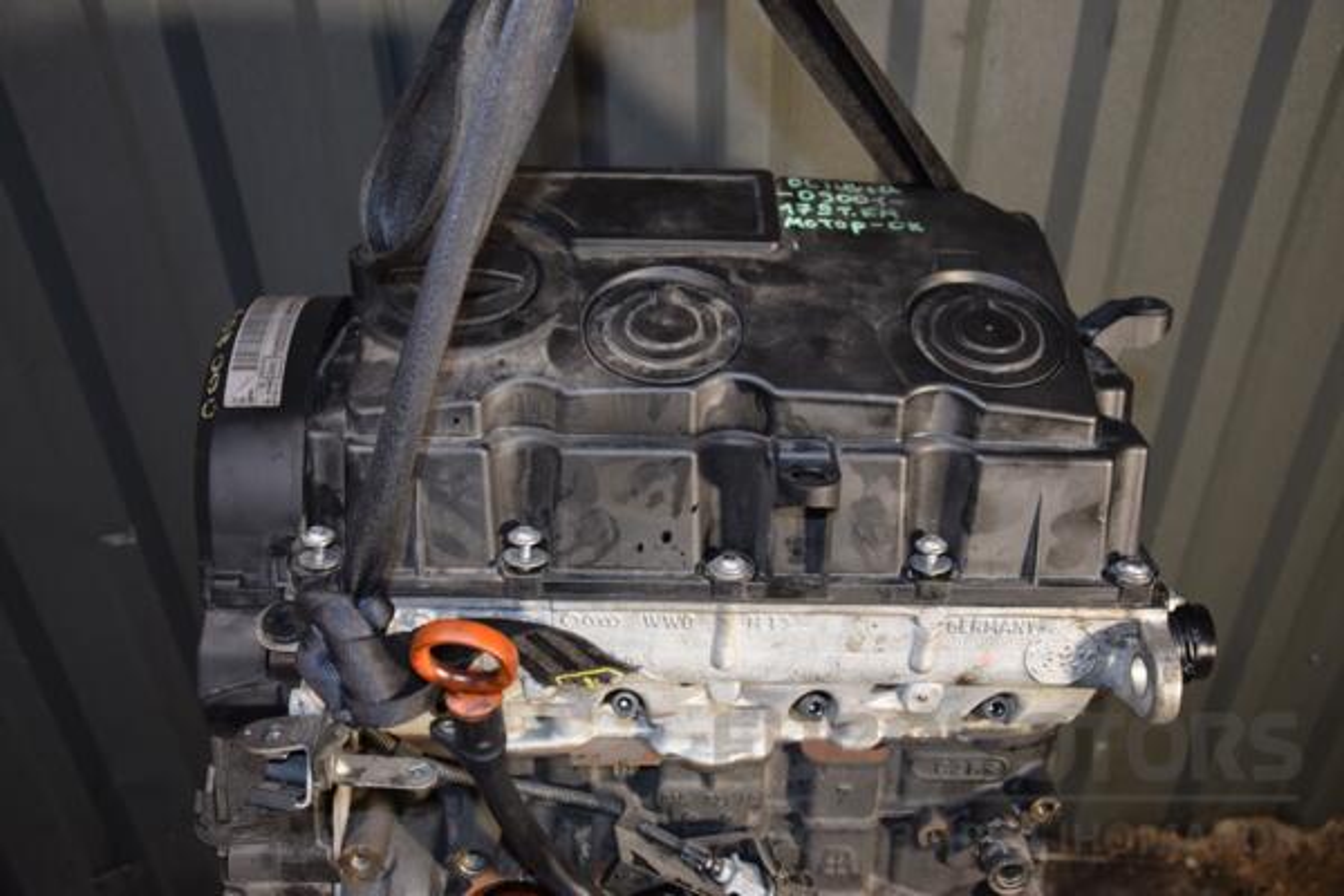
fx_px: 1456
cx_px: 672
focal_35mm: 39
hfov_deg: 49.6
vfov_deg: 34.2
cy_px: 448
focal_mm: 26
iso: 800
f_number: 5
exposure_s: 1/100
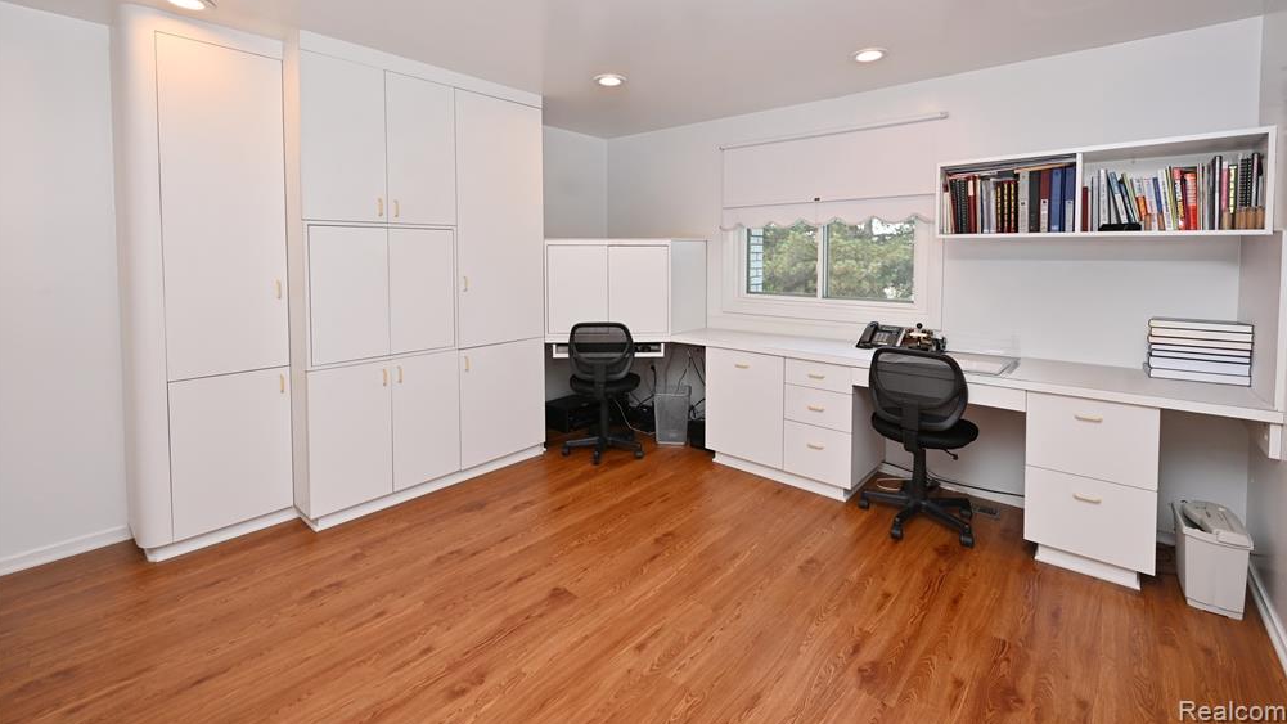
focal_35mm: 15
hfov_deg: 103.0
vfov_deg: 69.9
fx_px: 512
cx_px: 651
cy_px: 293
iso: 320
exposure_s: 1/60
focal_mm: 14
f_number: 9
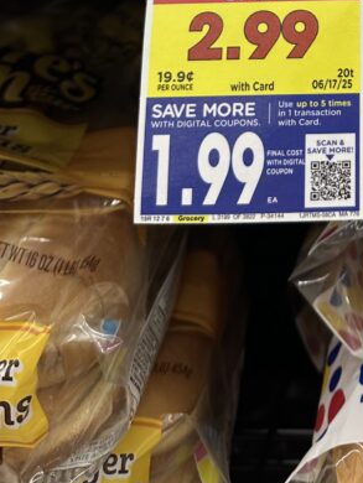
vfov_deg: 26.6
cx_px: 396
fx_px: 880
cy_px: -121
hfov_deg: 22.1
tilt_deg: -2.2
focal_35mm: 63
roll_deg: +0.0
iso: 80
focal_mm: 6.86
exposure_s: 1/61
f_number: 1.78
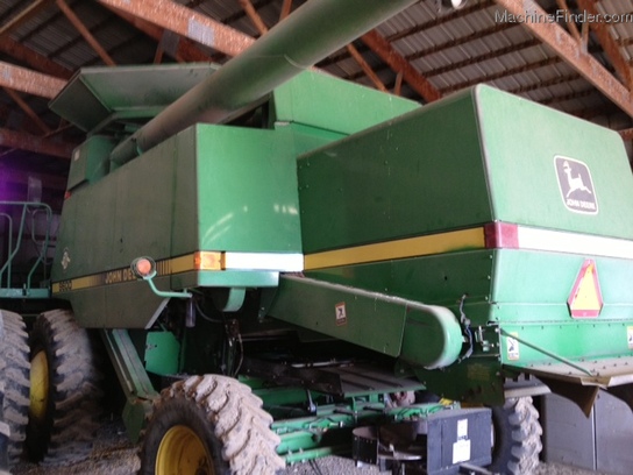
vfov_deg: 40.7
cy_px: 238
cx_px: 316
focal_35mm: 35
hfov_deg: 52.6
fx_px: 640
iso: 125
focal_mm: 4.28
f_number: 2.4
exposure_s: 1/20
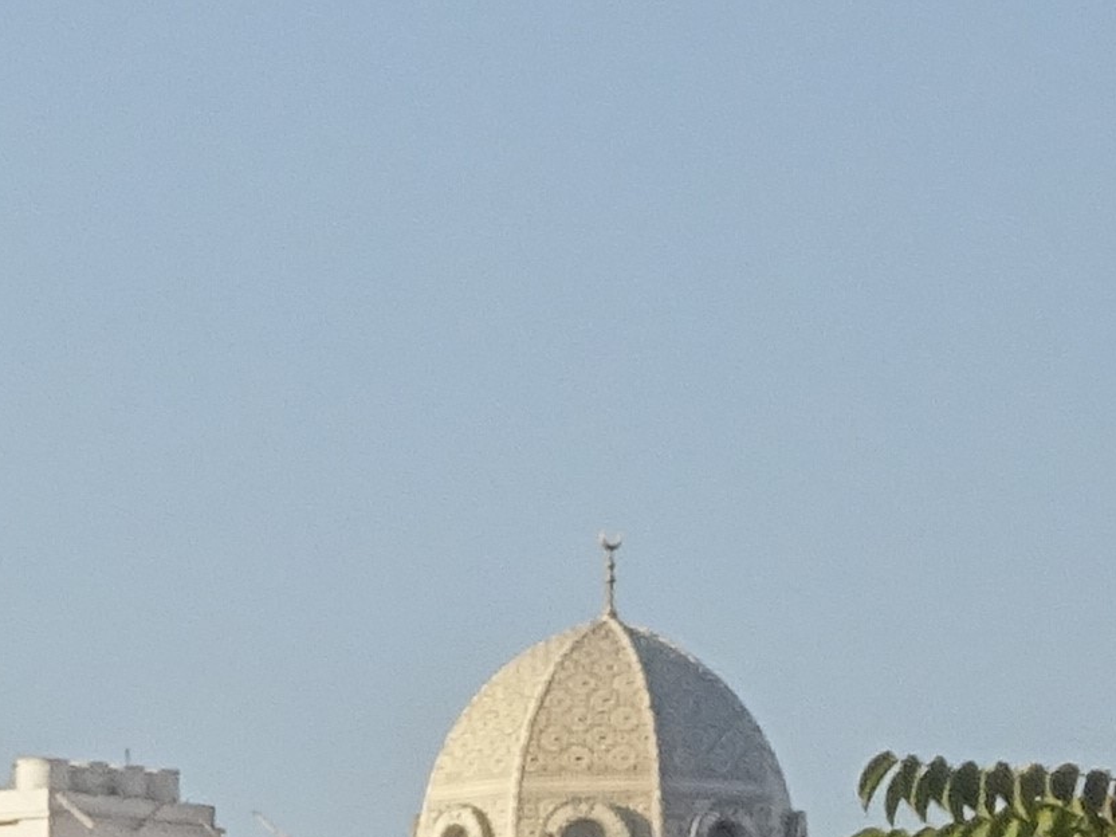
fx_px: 21246
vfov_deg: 2.3
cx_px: -1819
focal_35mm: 659
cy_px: 1129
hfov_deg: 3.0
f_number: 5.6
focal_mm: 19.1
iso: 80
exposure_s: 1/250
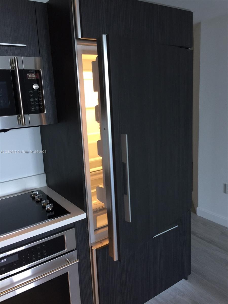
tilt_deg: -9.4
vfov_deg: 61.7
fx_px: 255
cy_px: 152
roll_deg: +2.7
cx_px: 114
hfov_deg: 48.2
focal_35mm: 29
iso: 32
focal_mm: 4.15
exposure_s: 1/15
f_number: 2.2
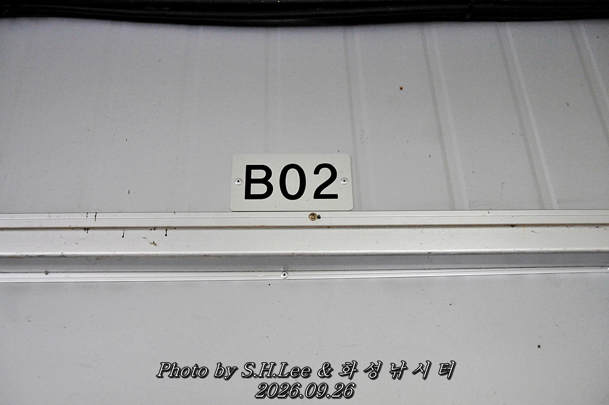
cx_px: 304
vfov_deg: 39.9
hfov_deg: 57.3
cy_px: 202
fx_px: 558
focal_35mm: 33
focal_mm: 22
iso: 1600
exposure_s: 1/200
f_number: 3.8
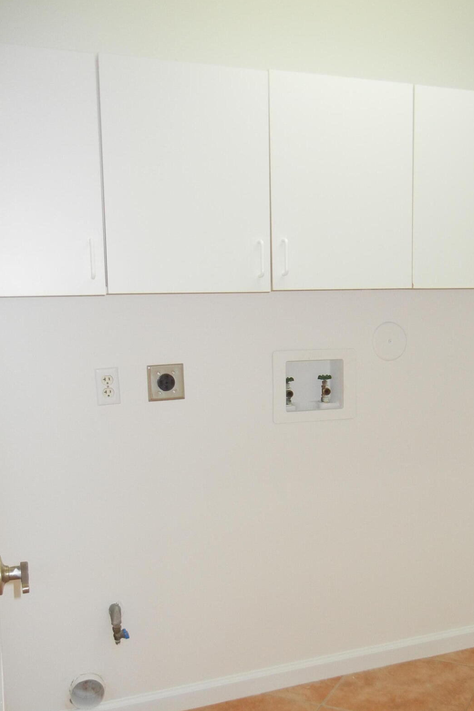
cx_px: 319
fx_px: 790
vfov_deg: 48.4
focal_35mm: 40
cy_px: 388
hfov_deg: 33.1
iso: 200
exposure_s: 1/30
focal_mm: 5.4
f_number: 3.5
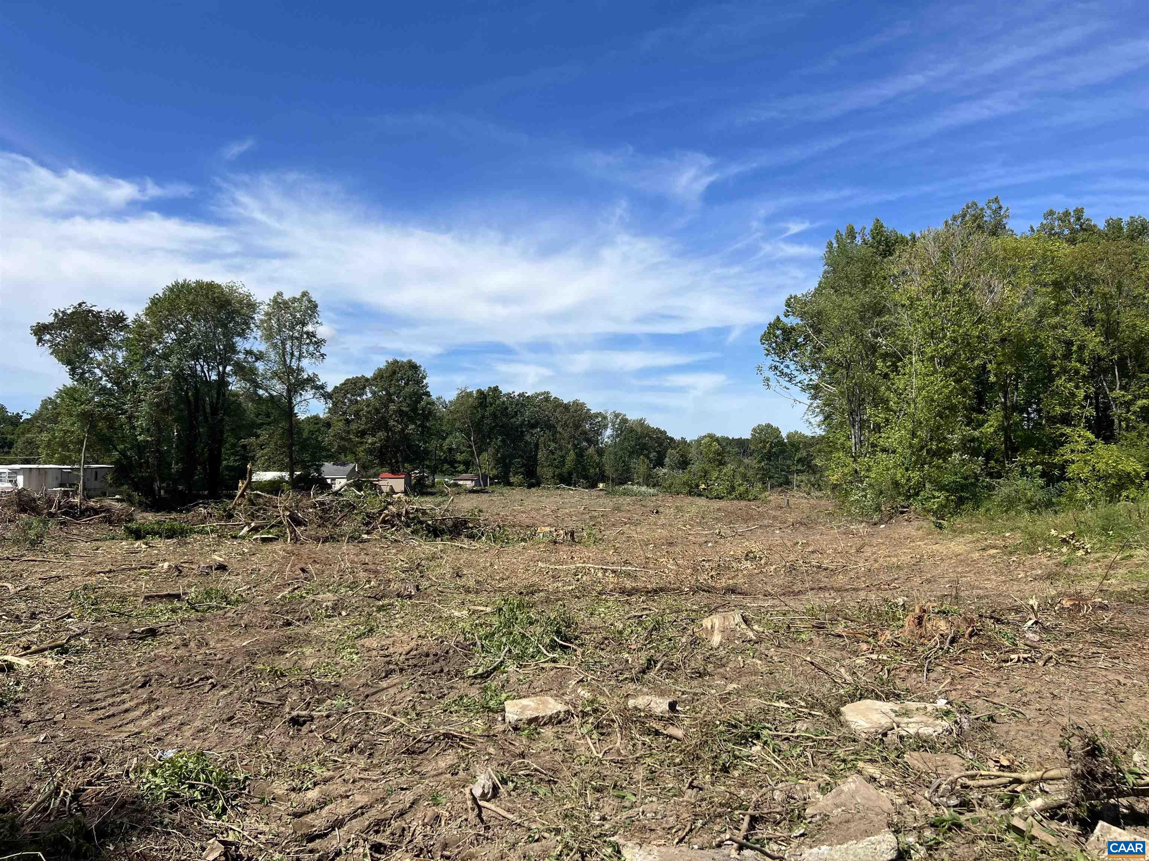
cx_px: 574
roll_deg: +0.2
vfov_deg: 53.1
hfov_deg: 67.3
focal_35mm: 26
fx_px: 863
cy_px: 430
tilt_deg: +3.8
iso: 50
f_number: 1.5
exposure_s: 1/4831
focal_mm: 5.7
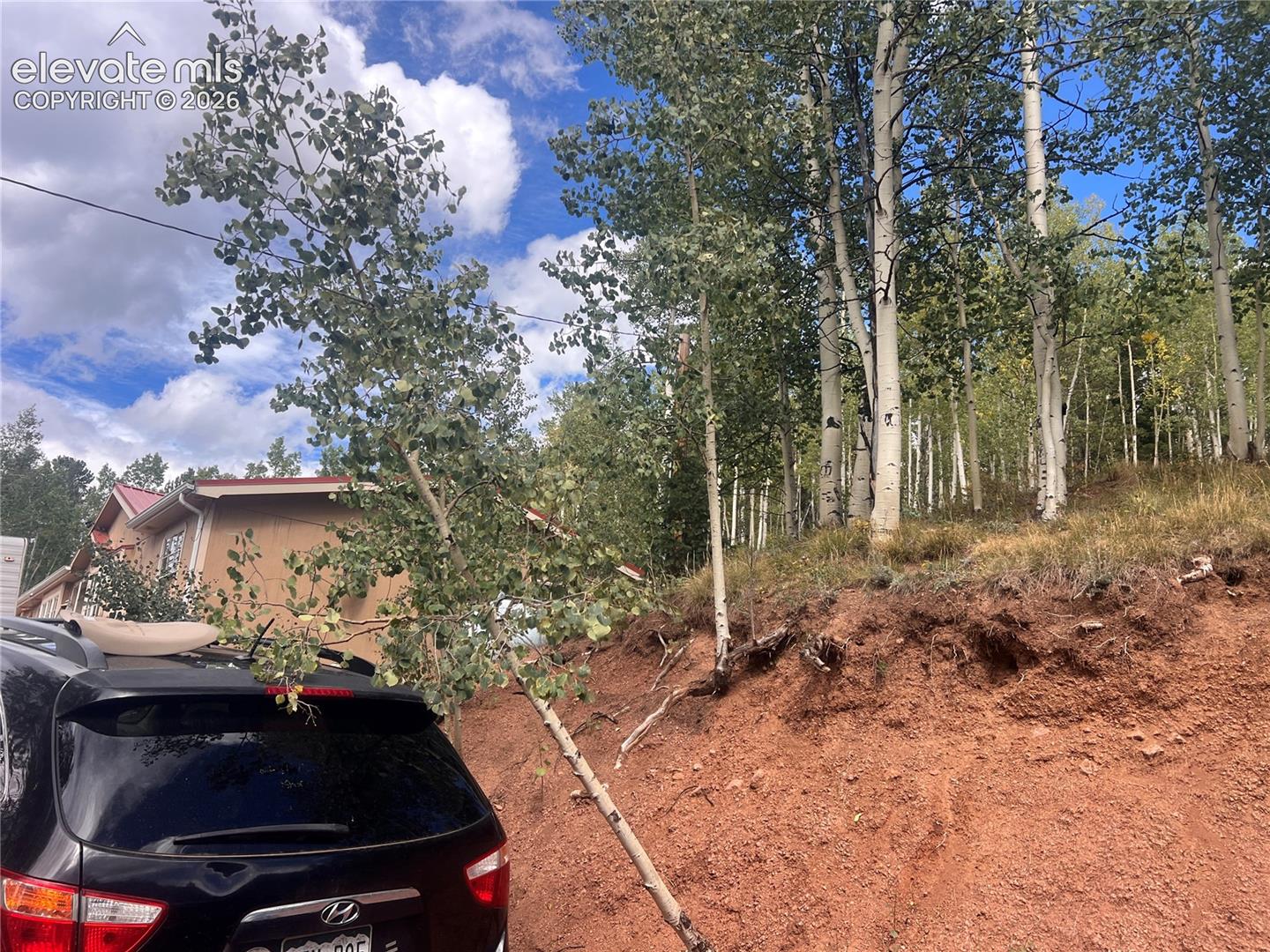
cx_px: 635
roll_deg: -4.9
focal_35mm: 26
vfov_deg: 53.1
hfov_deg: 67.3
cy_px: 476
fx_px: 954
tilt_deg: +15.6
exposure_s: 1/1488
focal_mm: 5.7
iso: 50
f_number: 1.5
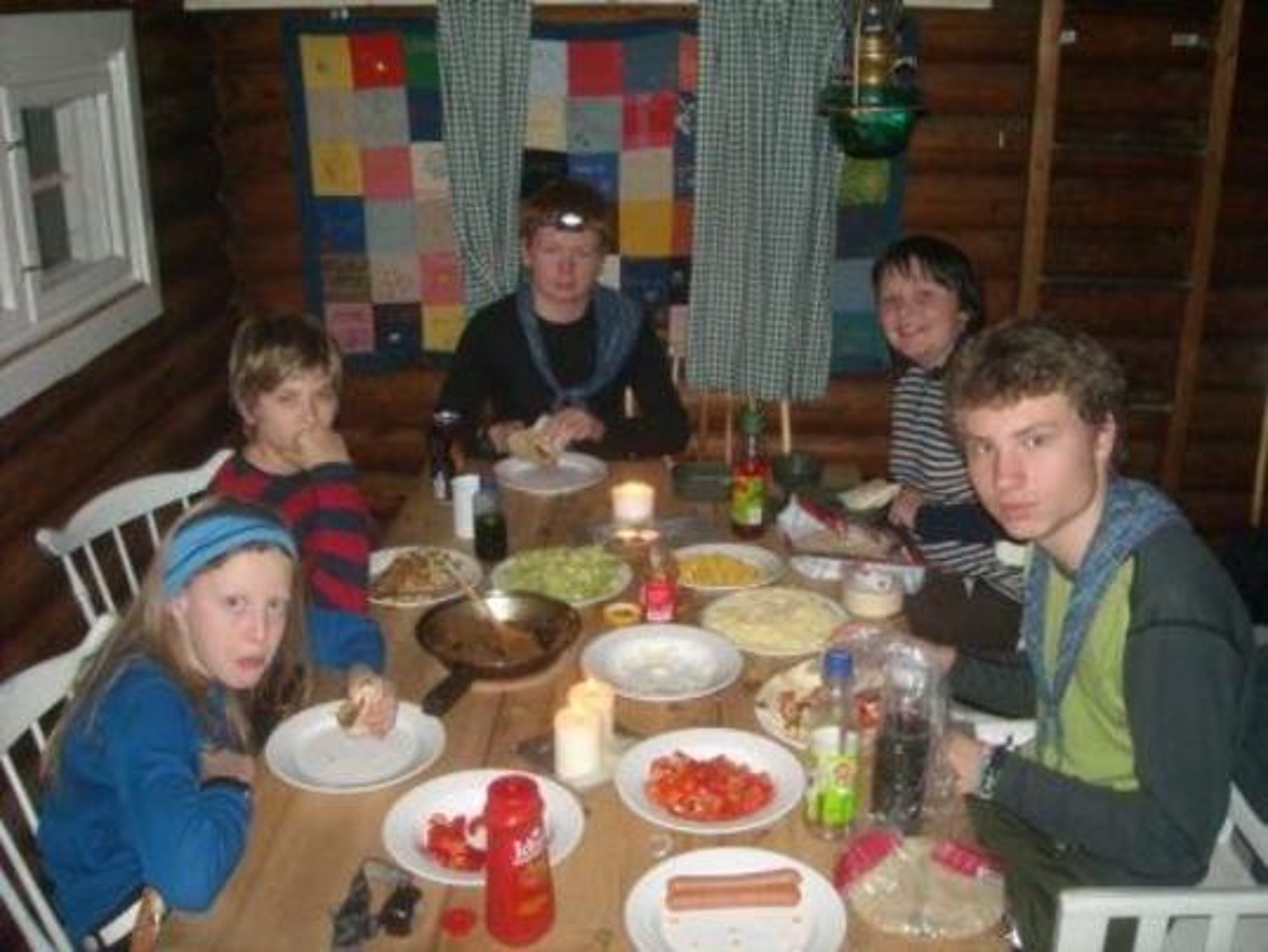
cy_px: 476
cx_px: 634
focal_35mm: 35
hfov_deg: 52.6
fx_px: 1283
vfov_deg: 40.7
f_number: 2.8
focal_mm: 5.7
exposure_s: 1/60
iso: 400
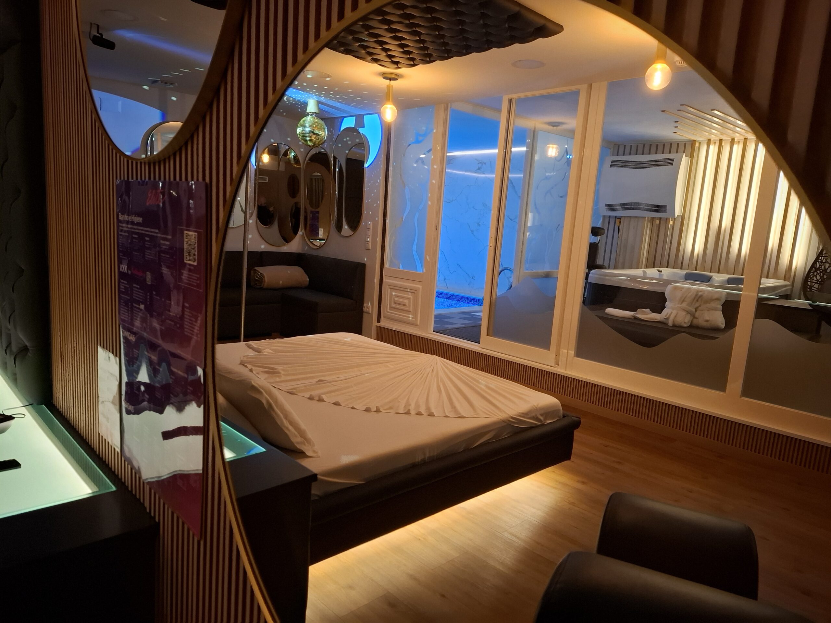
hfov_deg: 73.9
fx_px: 552
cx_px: 416
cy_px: 312
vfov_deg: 58.9
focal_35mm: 23
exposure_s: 1/25
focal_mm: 5.54
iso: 500
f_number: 1.8
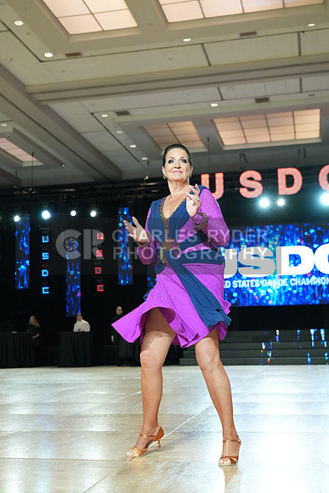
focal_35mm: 45
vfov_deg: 43.6
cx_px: 164
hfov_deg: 29.9
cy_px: 246
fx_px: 616
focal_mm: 45
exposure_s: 1/500
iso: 4000
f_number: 4
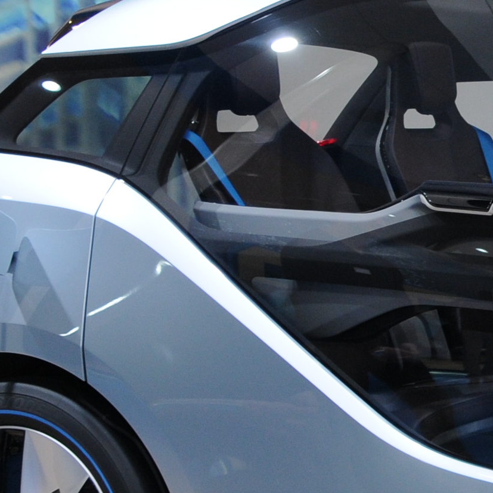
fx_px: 2127
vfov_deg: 13.2
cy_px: 215
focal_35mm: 132
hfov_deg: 12.1
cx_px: 908
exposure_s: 1/125
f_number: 5.6
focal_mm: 20
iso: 400
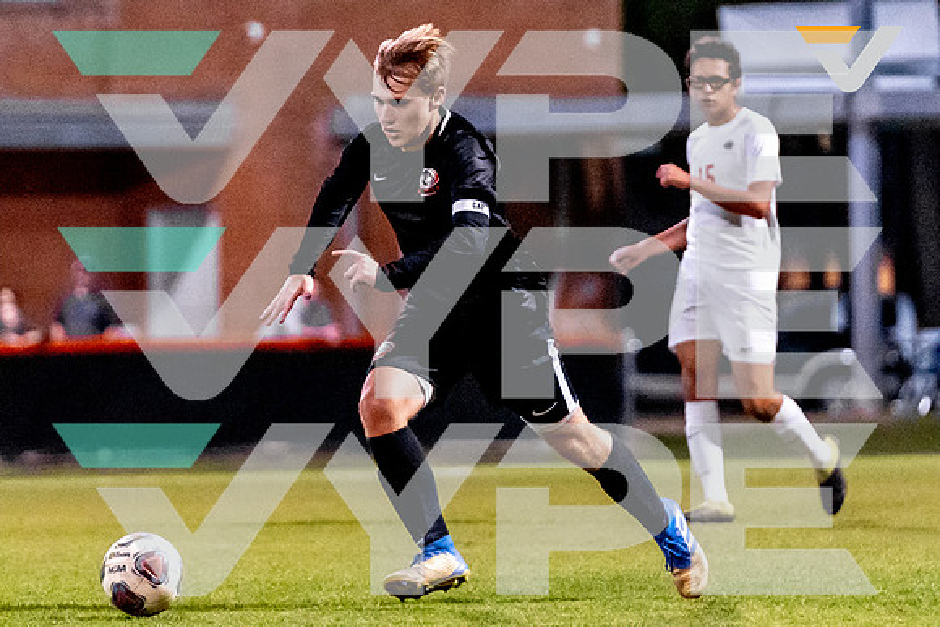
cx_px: 411
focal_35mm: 358
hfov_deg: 5.8
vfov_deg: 3.8
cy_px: 274
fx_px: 9342
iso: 6400
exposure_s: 1/1250
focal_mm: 167
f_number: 2.8
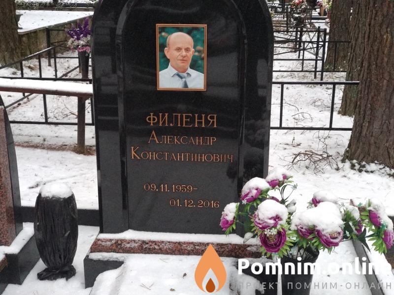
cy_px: 148
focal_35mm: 52
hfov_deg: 36.8
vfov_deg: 28.0
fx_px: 592
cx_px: 197
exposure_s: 1/40
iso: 800
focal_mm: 5.99
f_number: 2.6
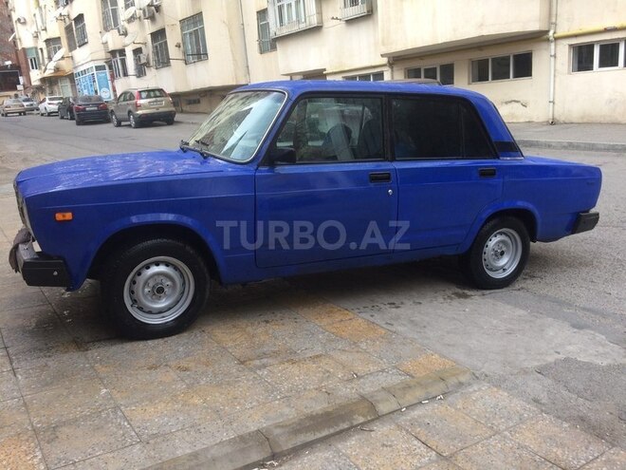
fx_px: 524
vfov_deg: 48.2
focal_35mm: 29
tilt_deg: -12.2
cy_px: 235
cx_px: 313
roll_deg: +4.8
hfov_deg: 61.7
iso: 50
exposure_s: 1/100
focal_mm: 4.15
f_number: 2.2
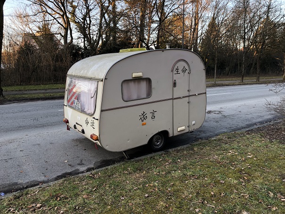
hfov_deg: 61.6
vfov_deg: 48.2
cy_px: 107
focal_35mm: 29
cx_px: 142
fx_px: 239
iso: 40
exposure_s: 1/100
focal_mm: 3.99
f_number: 1.8
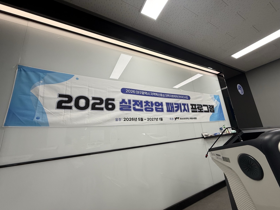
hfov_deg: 102.1
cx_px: 140
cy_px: 105
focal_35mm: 14
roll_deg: +6.1
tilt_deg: +14.5
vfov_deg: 85.7
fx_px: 113
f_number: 2.2
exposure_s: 1/120
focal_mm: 2.22
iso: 100
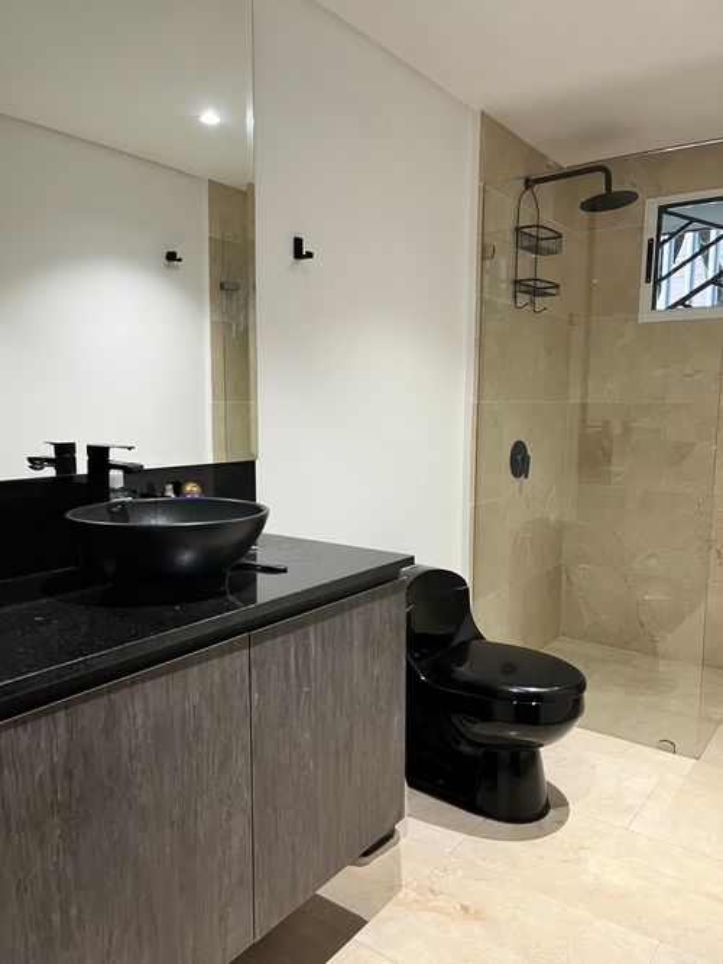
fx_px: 724
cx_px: 362
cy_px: 482
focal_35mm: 26
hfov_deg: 53.0
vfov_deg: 67.3
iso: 250
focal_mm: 5.1
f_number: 1.6
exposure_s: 1/60
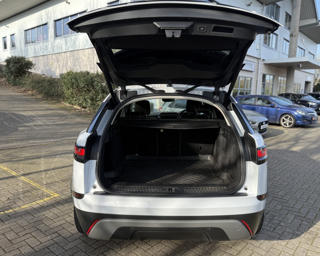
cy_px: 130
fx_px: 256
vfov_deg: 53.2
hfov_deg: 64.0
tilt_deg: -7.1
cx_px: 166
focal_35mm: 27
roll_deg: -1.2
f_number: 1.78
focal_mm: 6.76
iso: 100
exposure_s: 1/1250
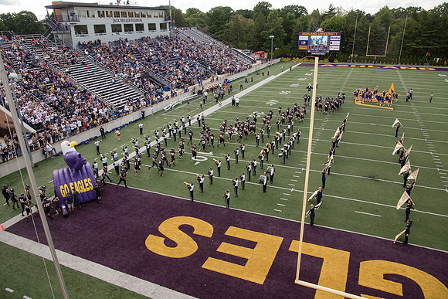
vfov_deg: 53.2
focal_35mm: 24
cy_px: 150
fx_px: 299
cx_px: 224
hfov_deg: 73.7
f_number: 6.3
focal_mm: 24
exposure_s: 1/640
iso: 640
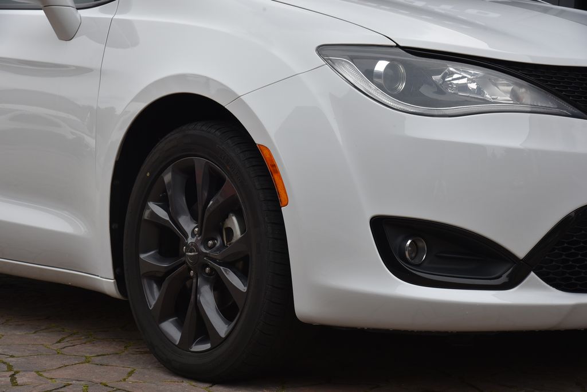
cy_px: 196
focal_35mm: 82
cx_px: 294
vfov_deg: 16.7
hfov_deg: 24.7
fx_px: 1338
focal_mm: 82
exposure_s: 1/400
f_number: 10
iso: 500
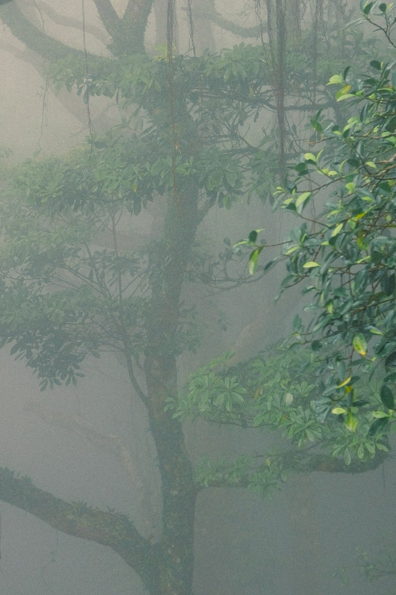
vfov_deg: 21.7
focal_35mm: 94
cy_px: 330
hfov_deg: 14.4
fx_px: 1551
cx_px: 63
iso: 200
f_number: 2.8
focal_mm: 23
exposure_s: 1/35
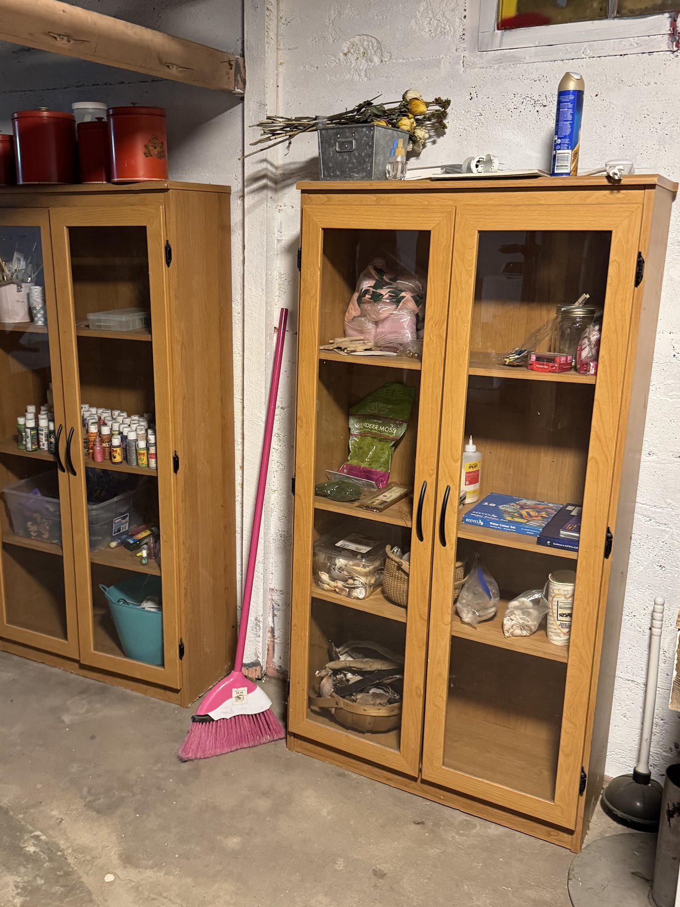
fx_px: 838
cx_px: 287
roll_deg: -0.7
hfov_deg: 44.0
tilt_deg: -10.3
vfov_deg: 56.8
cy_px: 435
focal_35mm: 32
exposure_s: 1/60
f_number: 1.78
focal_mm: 6.76
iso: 500
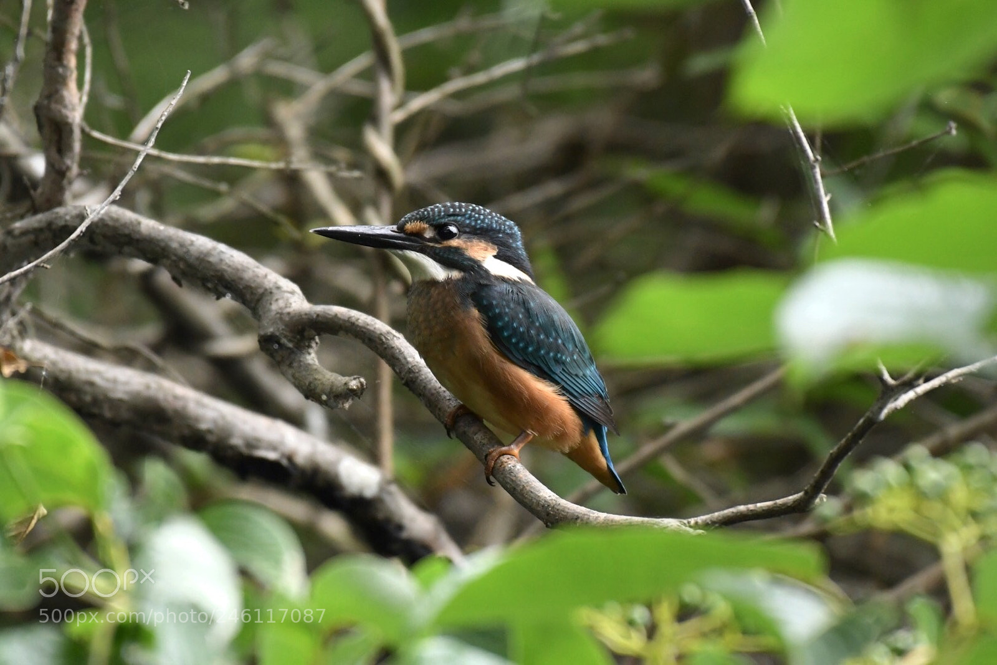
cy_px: 332
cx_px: 498
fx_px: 27695
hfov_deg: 2.1
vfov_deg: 1.4
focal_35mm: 1000
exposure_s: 1/640
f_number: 5.6
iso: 1600
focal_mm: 500
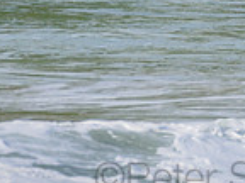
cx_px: 226
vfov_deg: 0.5
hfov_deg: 0.7
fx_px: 20511
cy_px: -104
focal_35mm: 2898
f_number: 5.6
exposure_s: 1/2000
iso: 280
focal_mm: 500
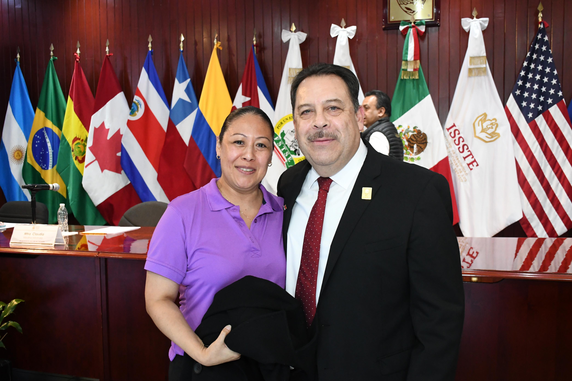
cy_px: 190
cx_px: 286
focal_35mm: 36
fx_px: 572
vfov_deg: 36.9
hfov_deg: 53.1
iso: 4000
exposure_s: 1/100
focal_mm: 24
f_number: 5
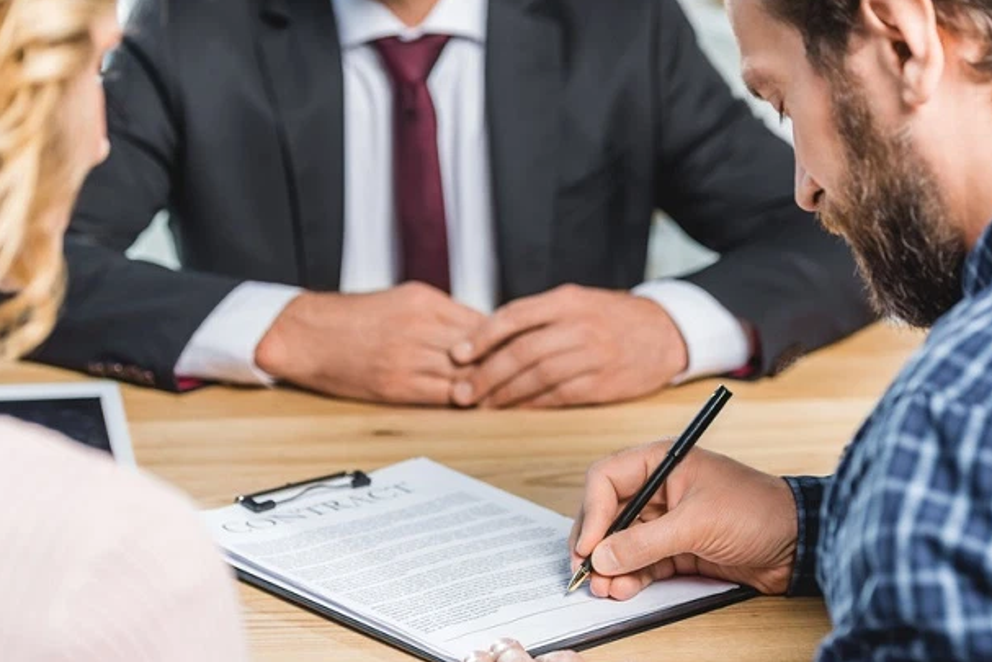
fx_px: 3087
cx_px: 480
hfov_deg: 18.3
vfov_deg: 12.2
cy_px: 427
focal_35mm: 112
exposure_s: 1/200
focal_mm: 85
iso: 100
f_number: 3.5
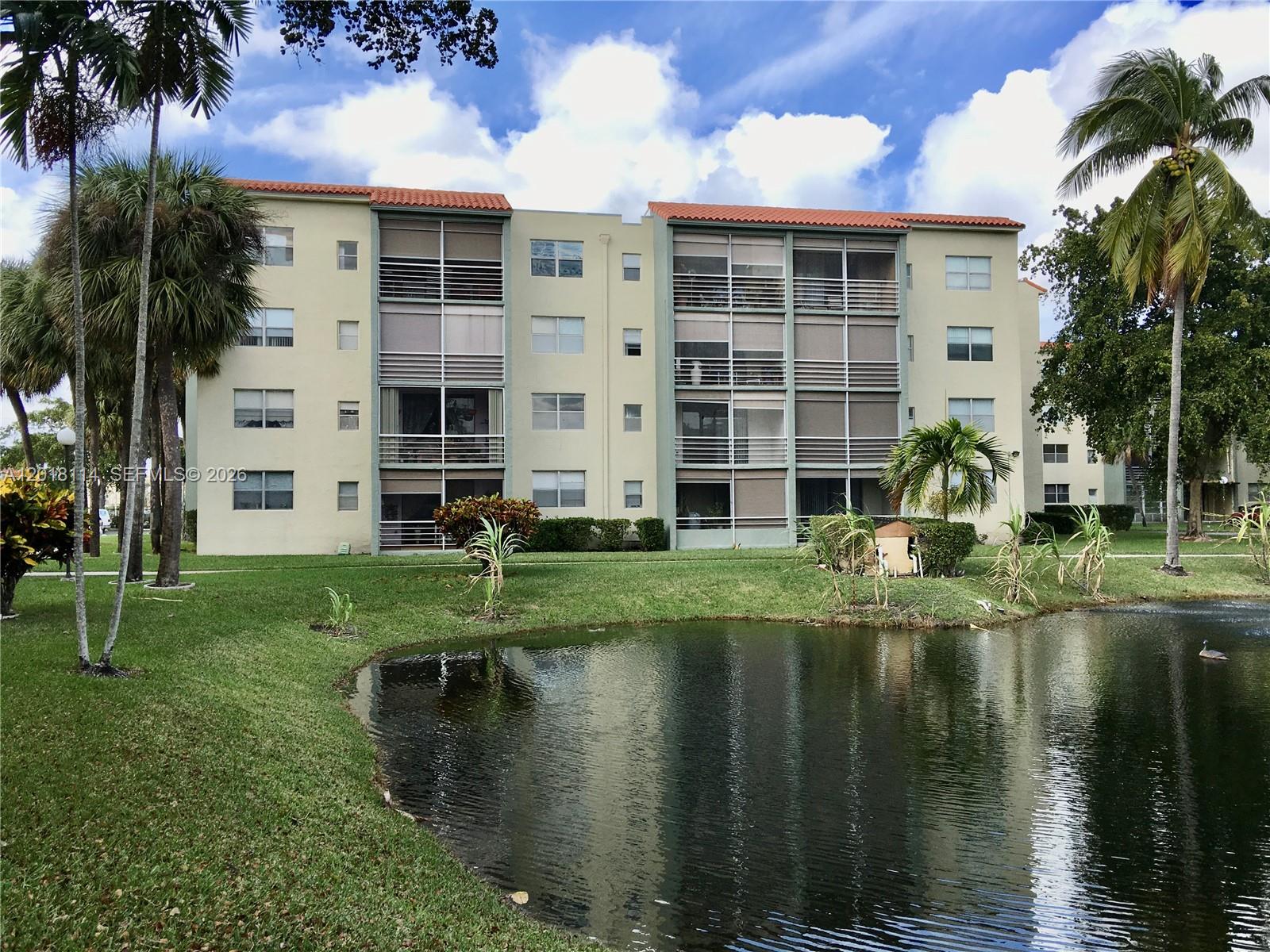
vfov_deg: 48.2
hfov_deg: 61.7
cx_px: 635
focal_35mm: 29
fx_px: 1064
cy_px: 476
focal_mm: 4.15
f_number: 2.2
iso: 25
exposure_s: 1/855
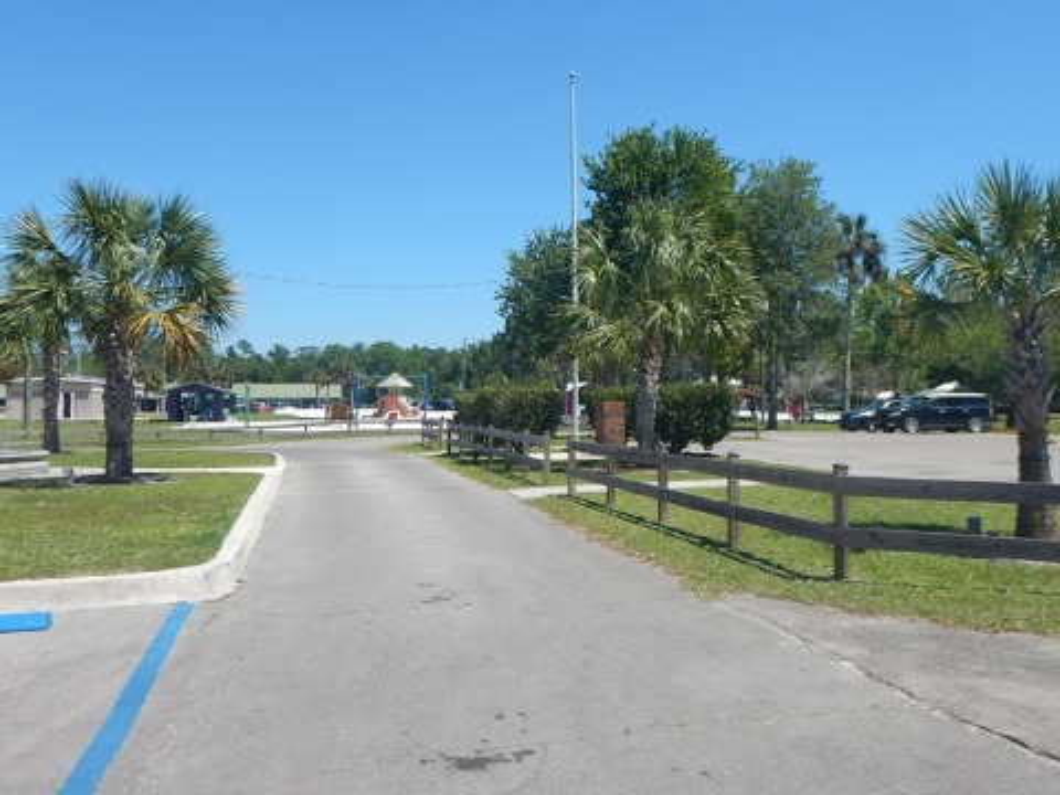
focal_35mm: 24
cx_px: 530
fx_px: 735
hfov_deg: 71.6
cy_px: 398
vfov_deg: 56.8
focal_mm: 4.3
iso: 125
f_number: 4.1
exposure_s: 1/800
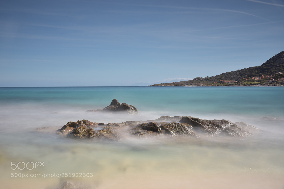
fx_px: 308
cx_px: 142
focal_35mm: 39
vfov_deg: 34.2
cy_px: 94
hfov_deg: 49.6
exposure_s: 30
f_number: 11
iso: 100
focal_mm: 26
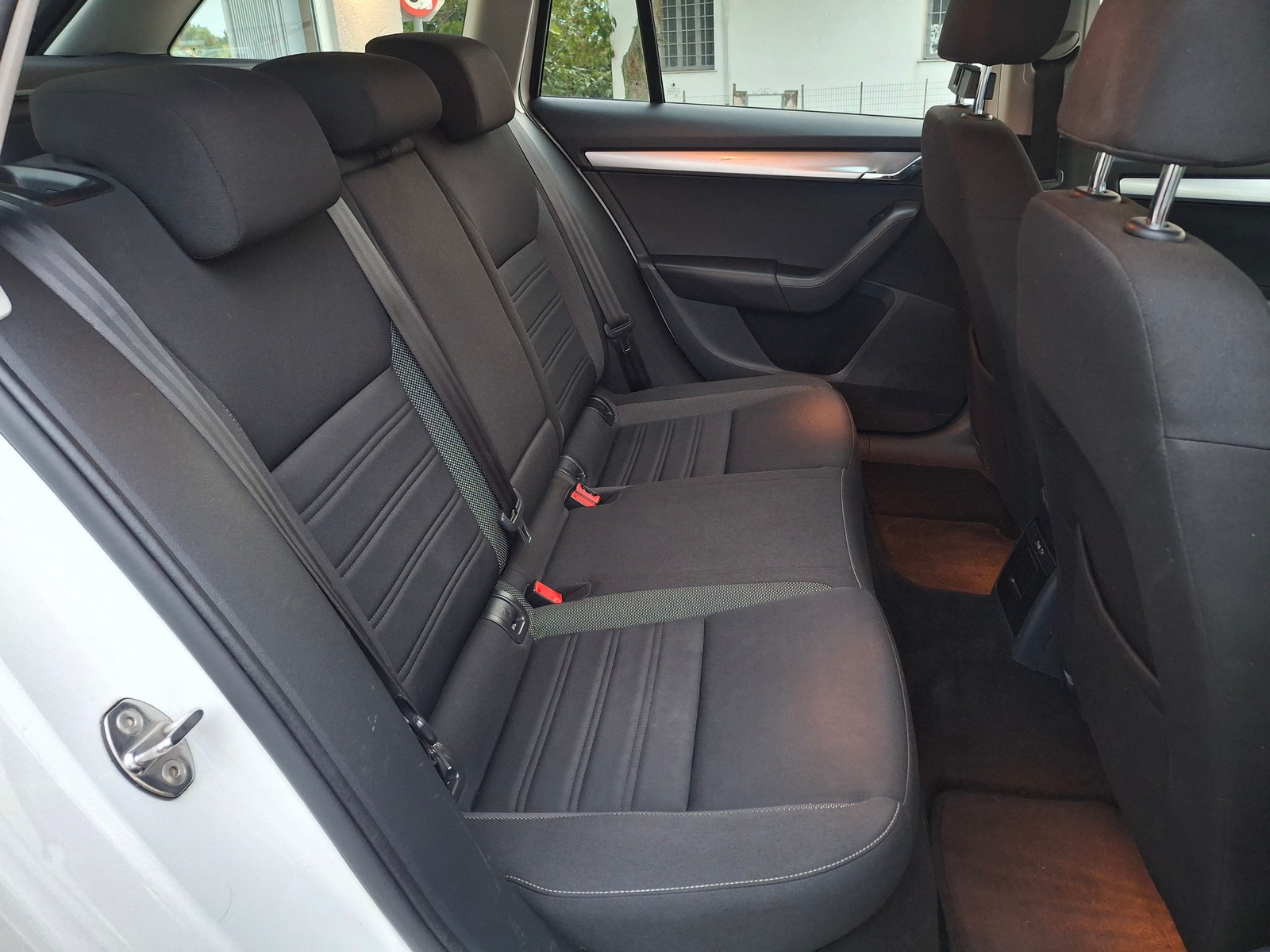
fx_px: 917
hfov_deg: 69.4
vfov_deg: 54.9
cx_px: 635
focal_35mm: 25
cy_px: 476
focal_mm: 4.69
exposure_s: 1/25
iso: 320
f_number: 1.8
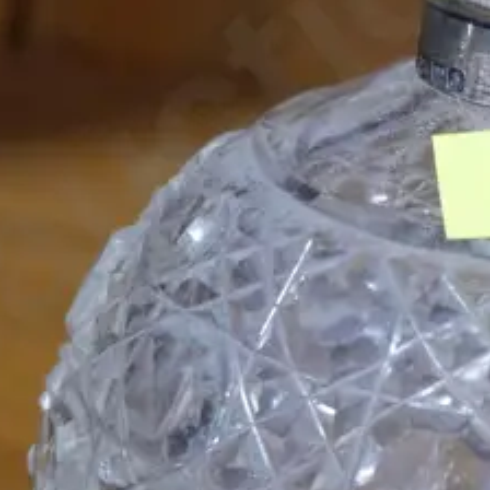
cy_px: 183
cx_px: 133
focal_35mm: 202
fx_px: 3235
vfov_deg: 8.7
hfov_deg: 8.7
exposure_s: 1/60
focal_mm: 25
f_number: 5.3
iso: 2000
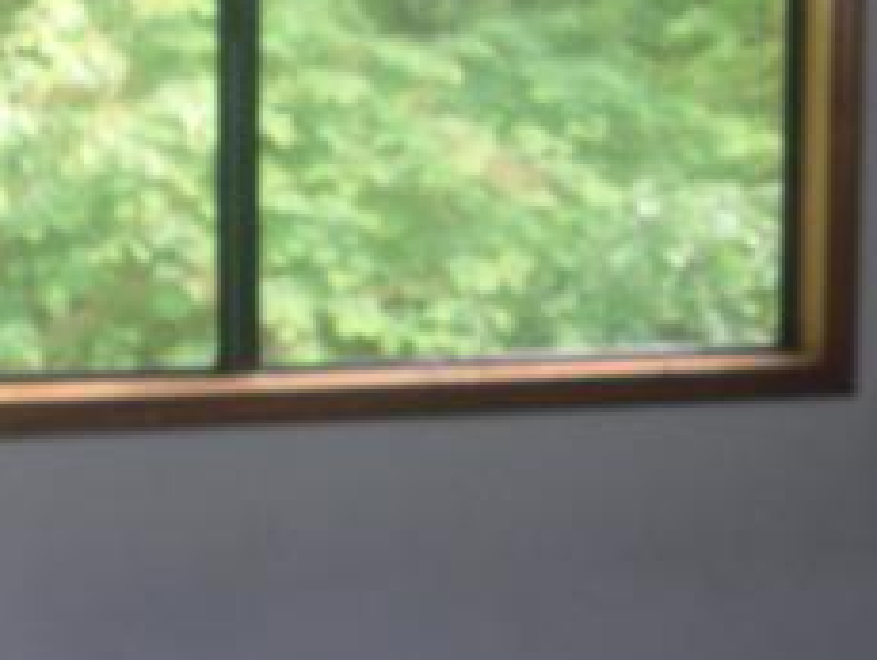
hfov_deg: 19.5
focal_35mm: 100
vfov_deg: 14.8
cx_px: 633
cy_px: 164
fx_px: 2536
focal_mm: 6.3
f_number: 2.8
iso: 200
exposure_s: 1/60
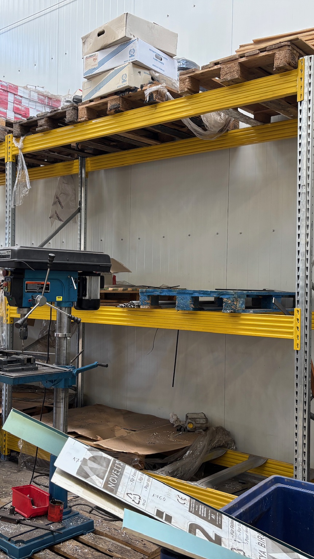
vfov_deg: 52.8
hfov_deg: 30.9
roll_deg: -1.1
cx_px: 99
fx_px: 562
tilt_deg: +1.2
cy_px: 279
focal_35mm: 38
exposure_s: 1/100
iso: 80
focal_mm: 5.96
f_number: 1.6
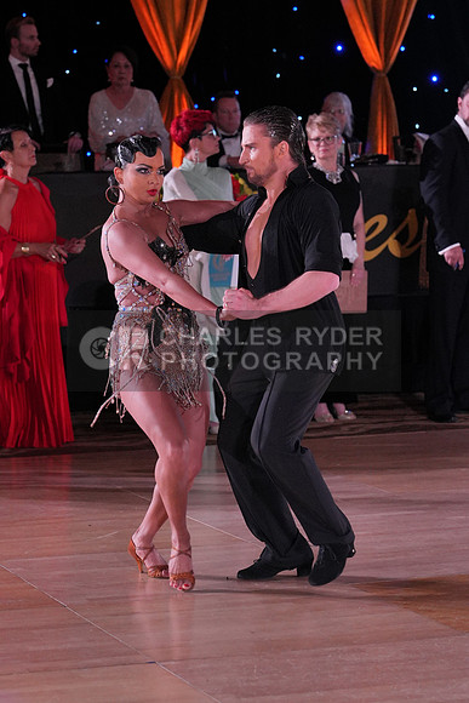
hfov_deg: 10.8
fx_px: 2480
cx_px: 234
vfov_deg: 16.1
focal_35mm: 127
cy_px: 352
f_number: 4
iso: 1600
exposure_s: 1/400
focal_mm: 85
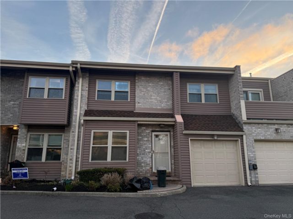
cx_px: 146
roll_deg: +0.0
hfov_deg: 71.6
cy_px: 110
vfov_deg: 56.8
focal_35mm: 24
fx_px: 203
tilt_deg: +13.3
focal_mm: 6.76
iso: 100
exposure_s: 1/931
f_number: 1.78
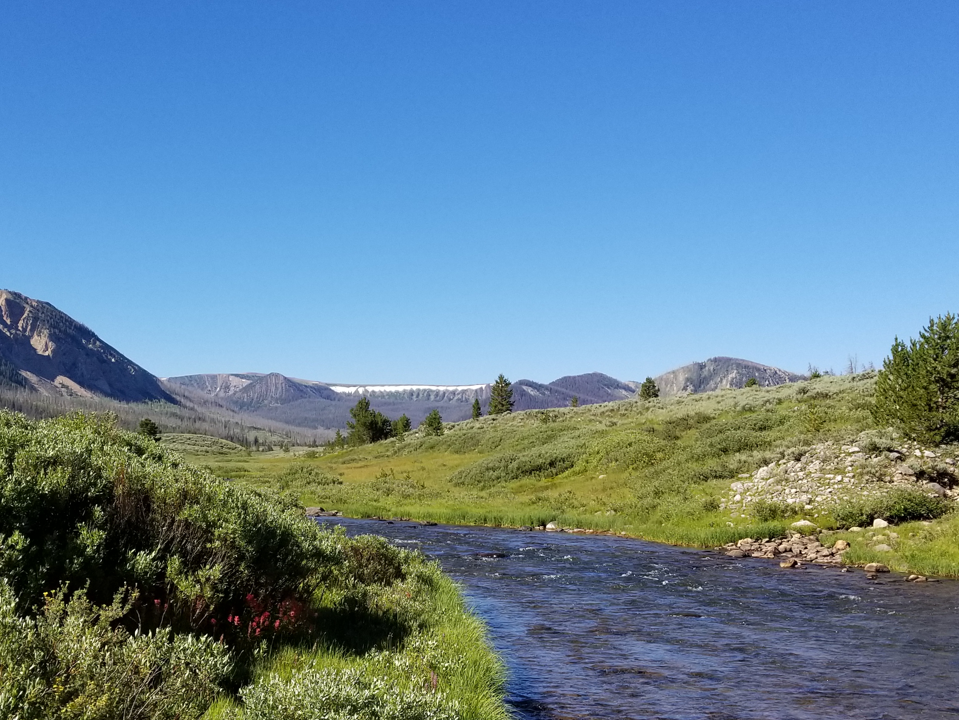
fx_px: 1358
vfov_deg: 29.7
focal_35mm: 49
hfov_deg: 38.8
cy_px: 391
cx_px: 399
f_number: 1.7
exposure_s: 1/2048
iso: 50
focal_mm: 4.25
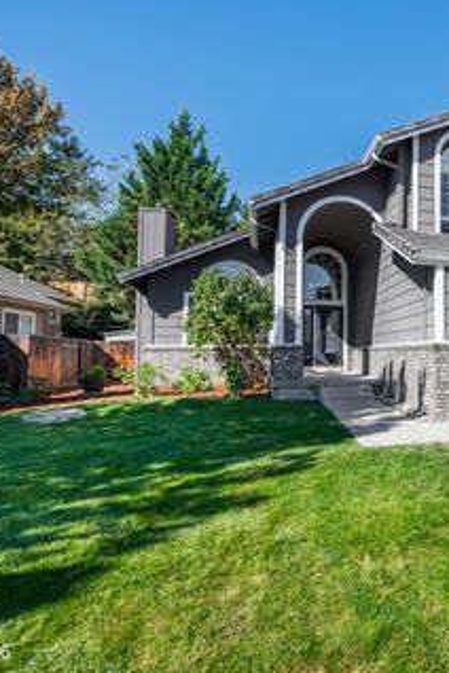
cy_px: 331
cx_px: 413
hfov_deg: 50.1
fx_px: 412
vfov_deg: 78.6
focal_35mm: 22
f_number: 8
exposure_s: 1/320
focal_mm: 14
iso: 100
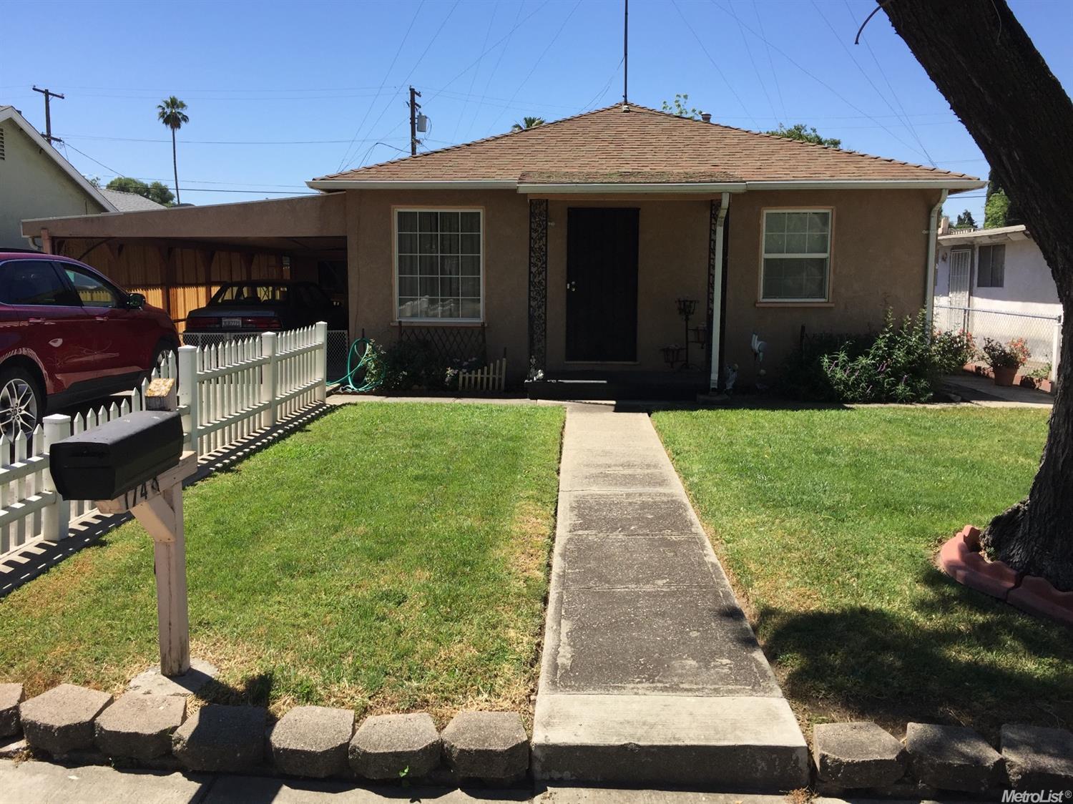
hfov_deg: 61.7
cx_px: 536
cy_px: 402
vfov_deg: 48.2
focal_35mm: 29
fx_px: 899
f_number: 2.2
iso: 32
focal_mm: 4.15
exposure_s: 1/1721
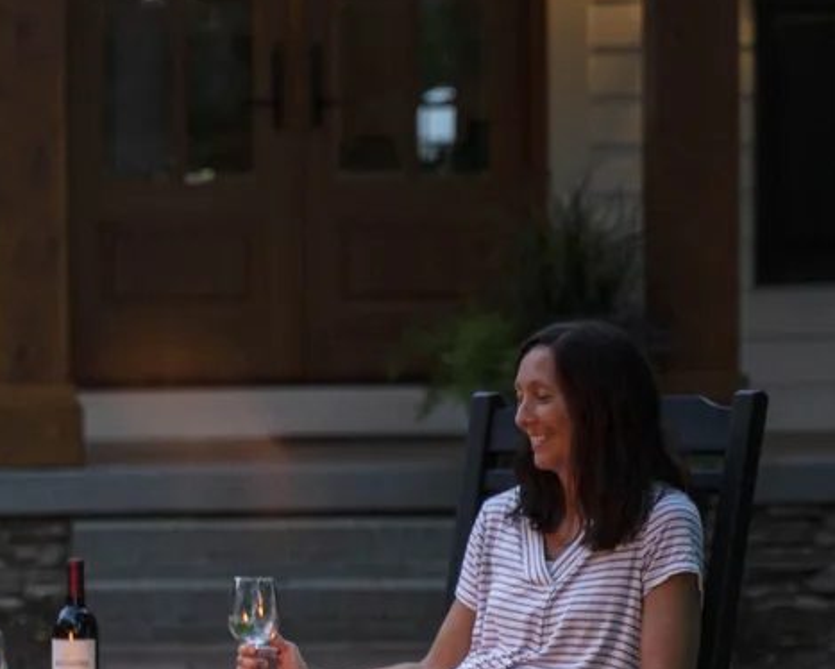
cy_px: 600
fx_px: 5958
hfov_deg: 7.9
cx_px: -131
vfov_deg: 6.4
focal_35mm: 241
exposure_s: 1/200
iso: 640
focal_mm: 75
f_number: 2.8
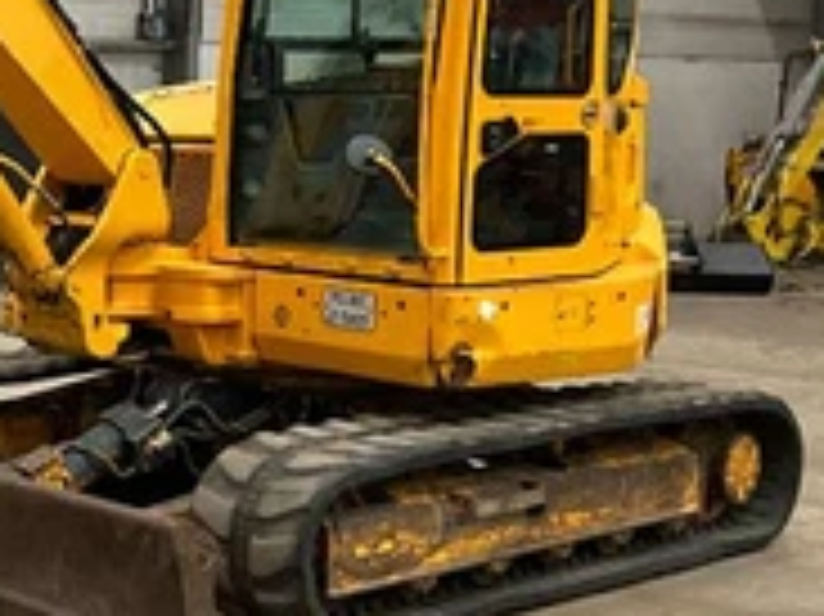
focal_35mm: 76
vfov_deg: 19.3
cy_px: 238
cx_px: -207
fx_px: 1808
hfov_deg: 23.2
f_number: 1.8
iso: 200
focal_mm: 3
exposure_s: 1/60
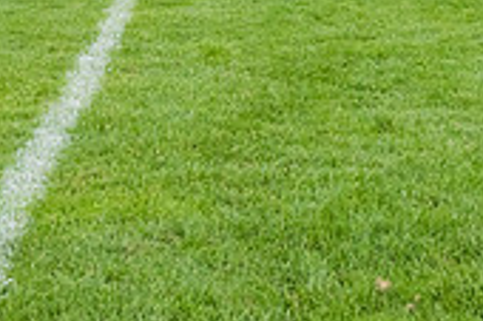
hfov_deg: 14.7
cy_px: -169
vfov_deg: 9.5
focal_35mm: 140
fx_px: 1876
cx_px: 230
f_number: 6.3
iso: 2000
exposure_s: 1/640
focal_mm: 40
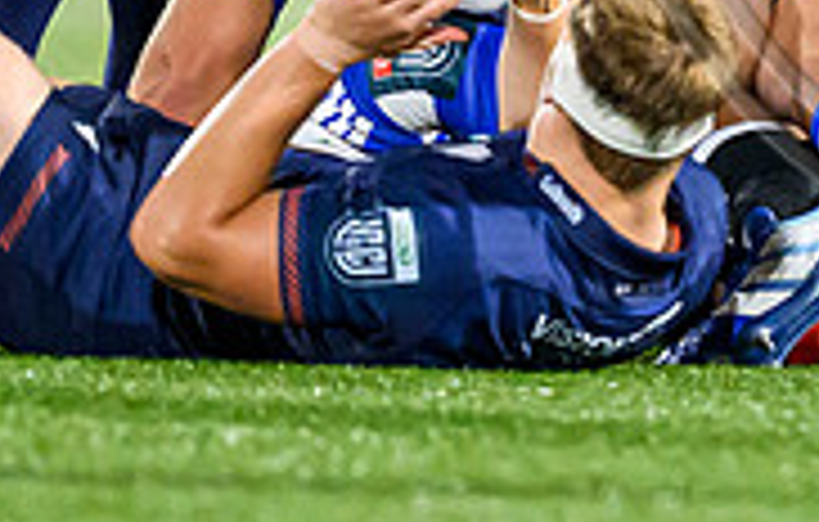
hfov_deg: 0.8
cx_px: 999
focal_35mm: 2518
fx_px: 56517
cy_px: -88
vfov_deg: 0.5
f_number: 2.8
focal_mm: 400
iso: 6400
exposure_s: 1/1600
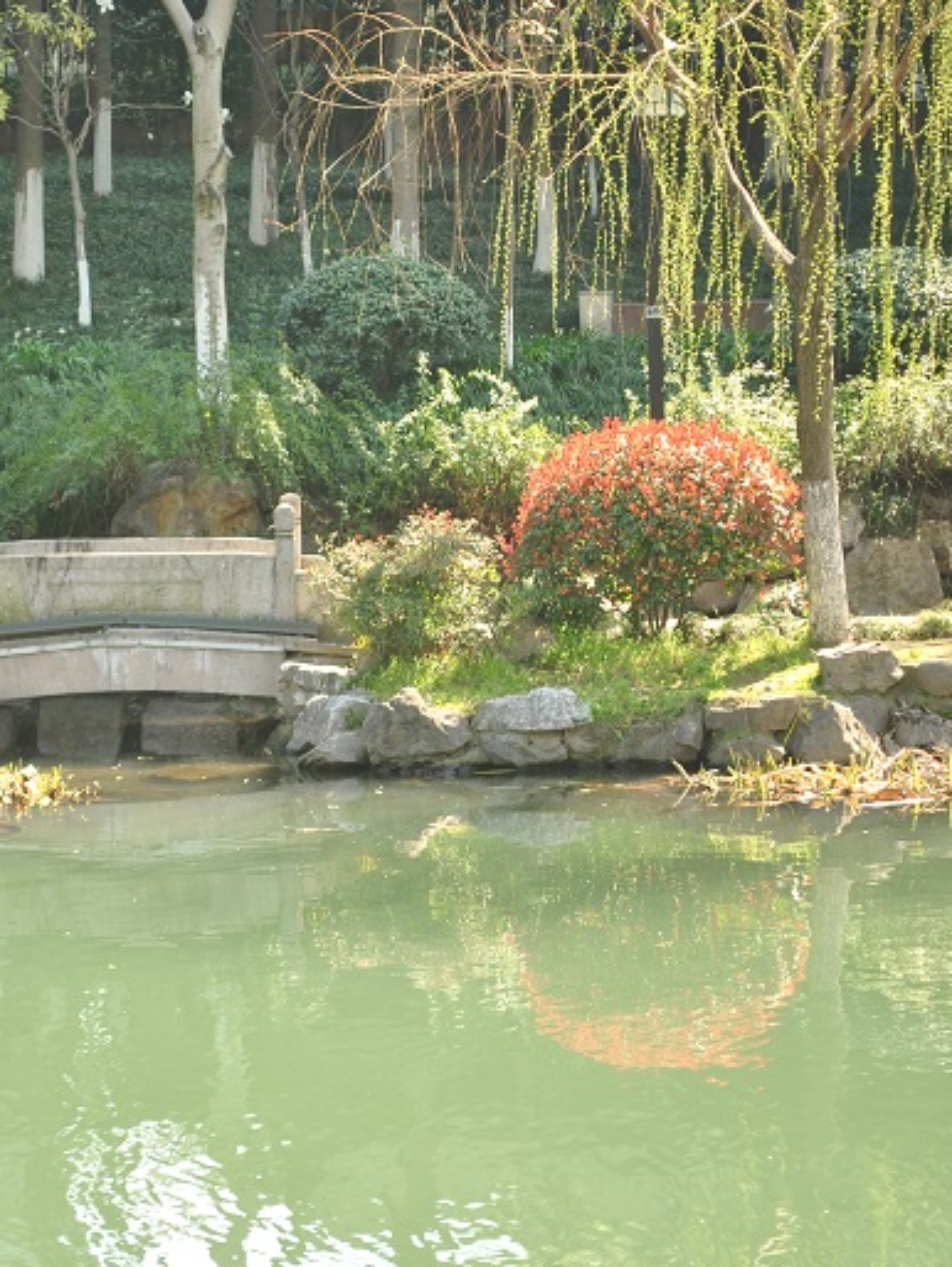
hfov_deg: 12.4
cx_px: 260
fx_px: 4387
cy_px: 632
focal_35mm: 120
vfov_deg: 16.4
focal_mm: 55
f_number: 5.6
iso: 100
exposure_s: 1/60
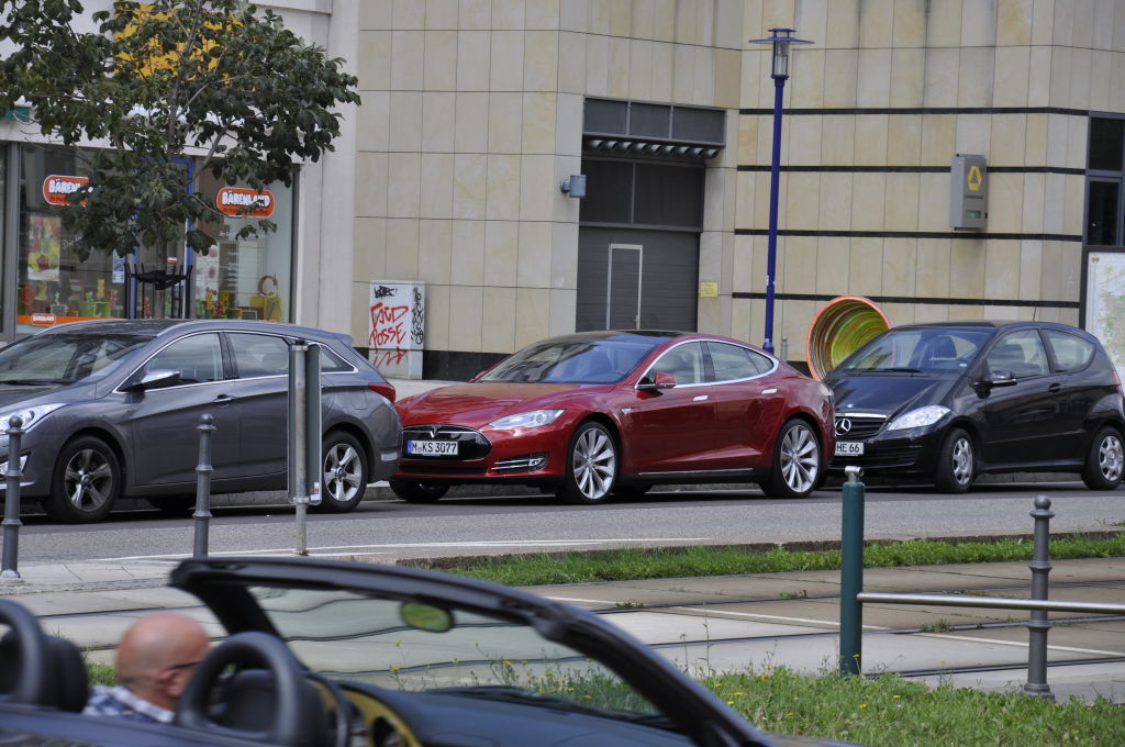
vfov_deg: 8.7
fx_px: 4916
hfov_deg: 13.1
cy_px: 374
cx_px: 562
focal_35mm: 158
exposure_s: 1/320
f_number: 9
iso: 200
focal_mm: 105
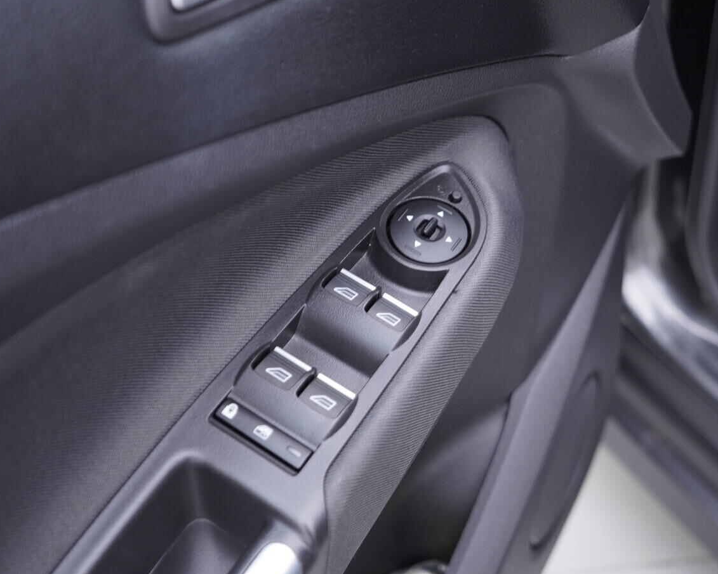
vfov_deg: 34.9
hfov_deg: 42.7
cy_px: 297
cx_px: 427
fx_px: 914
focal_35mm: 43
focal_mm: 24
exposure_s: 1/40
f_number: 2.8
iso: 250
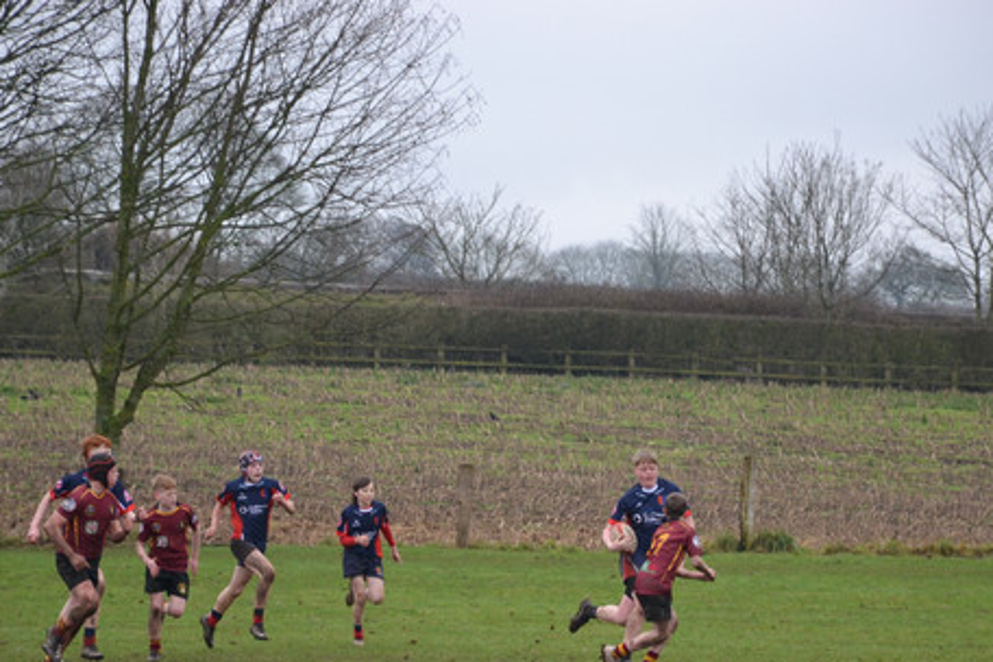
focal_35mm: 295
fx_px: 8136
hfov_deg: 7.0
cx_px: 542
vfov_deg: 4.7
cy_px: 461
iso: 640
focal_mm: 140
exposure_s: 1/500
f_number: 5.6
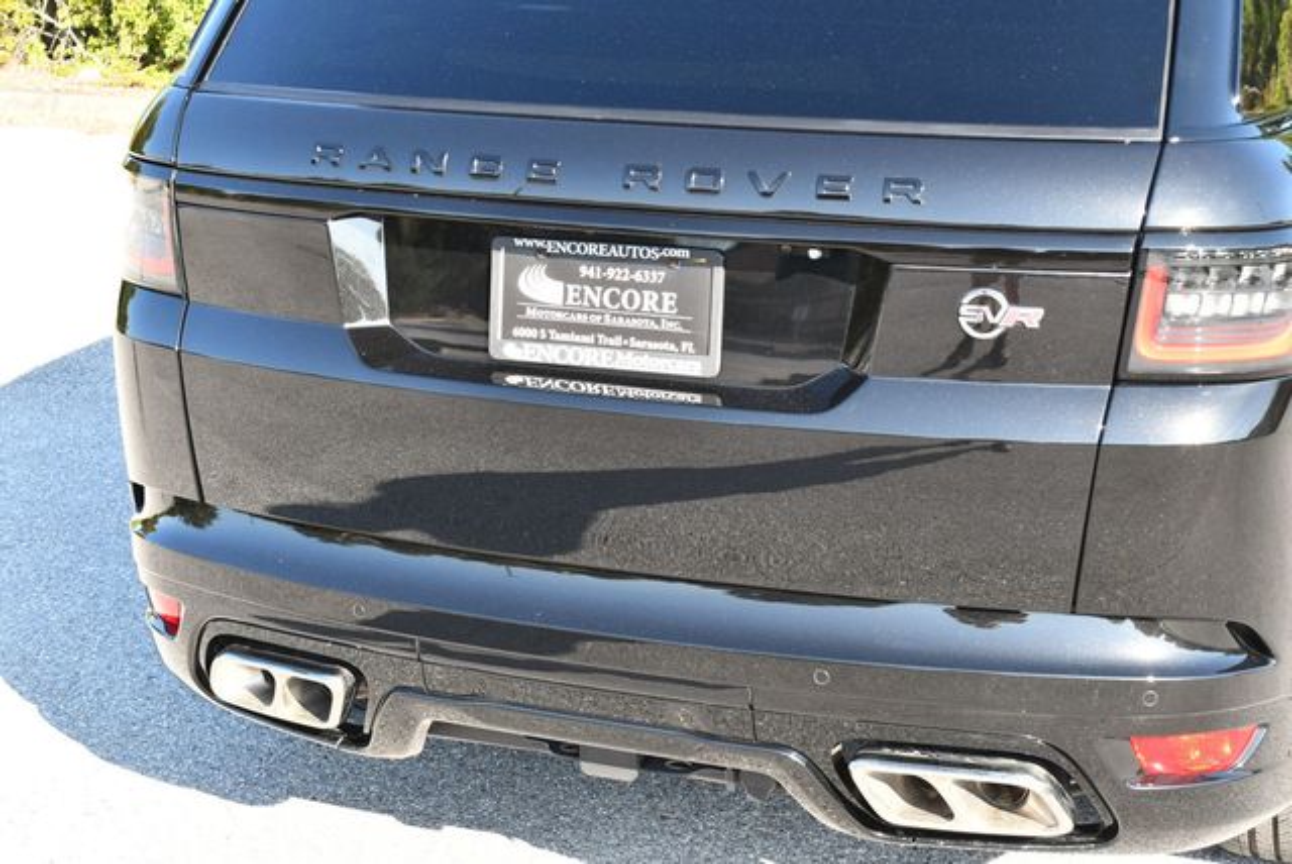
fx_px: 2299
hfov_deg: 31.4
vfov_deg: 21.3
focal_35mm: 64
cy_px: 432
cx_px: 646
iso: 400
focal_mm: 32
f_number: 5.6
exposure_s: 1/250
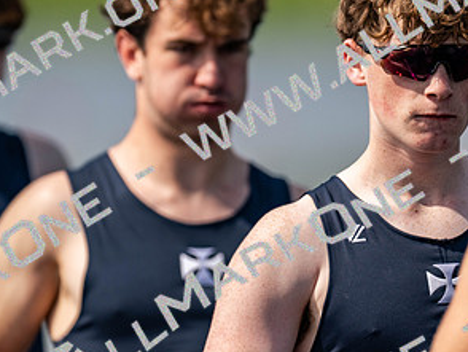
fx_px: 15385
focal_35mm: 1137
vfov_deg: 1.3
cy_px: 165
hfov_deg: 1.7
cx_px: 377
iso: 220
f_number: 4
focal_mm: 600
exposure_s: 1/2500
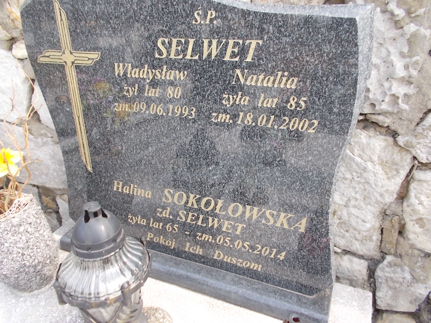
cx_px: 216
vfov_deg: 53.1
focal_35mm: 26
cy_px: 162
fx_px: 324
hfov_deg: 67.3
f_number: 3.2
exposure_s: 1/200
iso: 80
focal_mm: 4.6
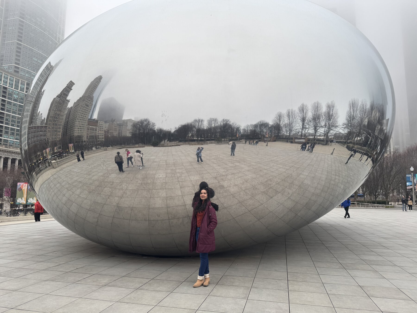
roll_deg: -0.3
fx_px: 289
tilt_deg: +8.1
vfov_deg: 56.8
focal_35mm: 24
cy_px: 156
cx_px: 208
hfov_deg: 71.6
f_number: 1.78
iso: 64
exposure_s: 1/235
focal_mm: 6.76
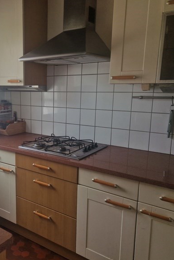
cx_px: 40
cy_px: 132
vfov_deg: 57.2
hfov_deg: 38.8
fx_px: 239
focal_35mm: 33
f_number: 1.8
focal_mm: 5.4
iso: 50
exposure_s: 1/180
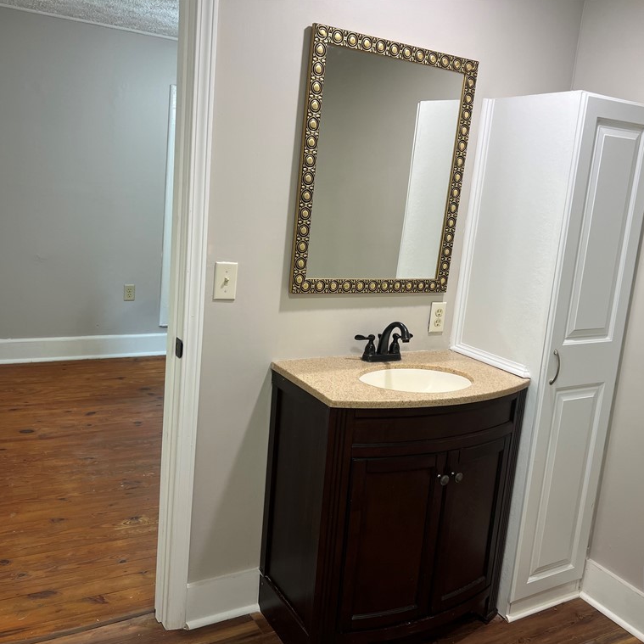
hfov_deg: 52.5
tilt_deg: -12.3
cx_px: 326
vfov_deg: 52.5
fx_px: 652
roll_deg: -4.9
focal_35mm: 31
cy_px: 322
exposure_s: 1/60
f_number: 1.5
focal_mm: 5.7
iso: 80
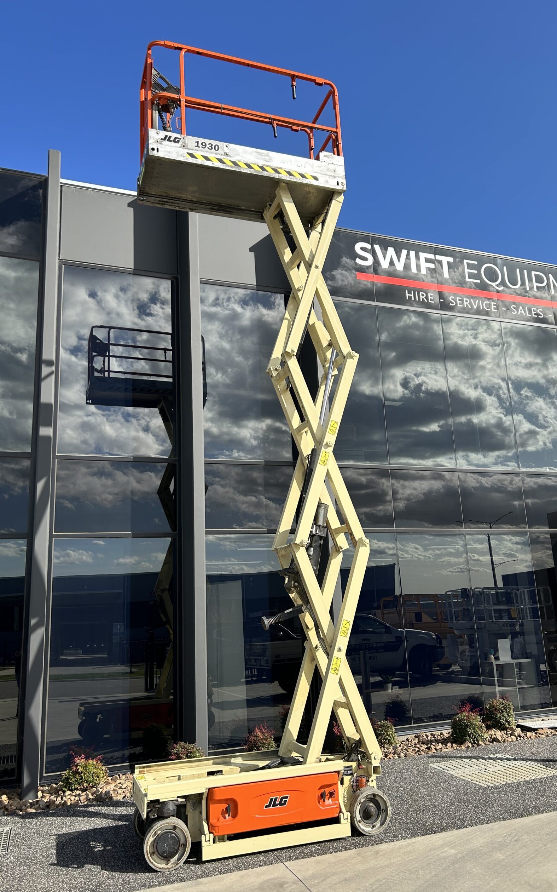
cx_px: 311
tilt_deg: +15.4
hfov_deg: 44.5
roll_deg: +3.9
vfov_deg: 66.5
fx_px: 680
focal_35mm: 28
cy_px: 441
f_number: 1.5
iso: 50
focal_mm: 5.7
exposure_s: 1/3356
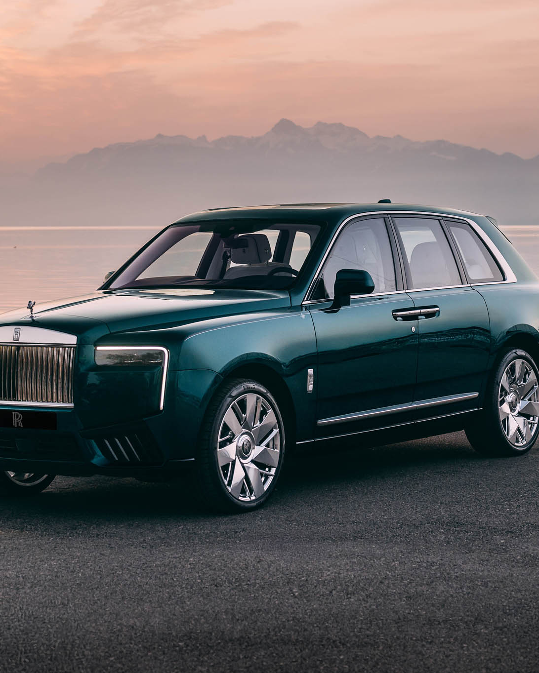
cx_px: 216
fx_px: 1914
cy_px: 264
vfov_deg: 19.9
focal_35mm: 96
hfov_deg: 16.0
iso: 200
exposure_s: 1/30
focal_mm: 43
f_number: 2.8
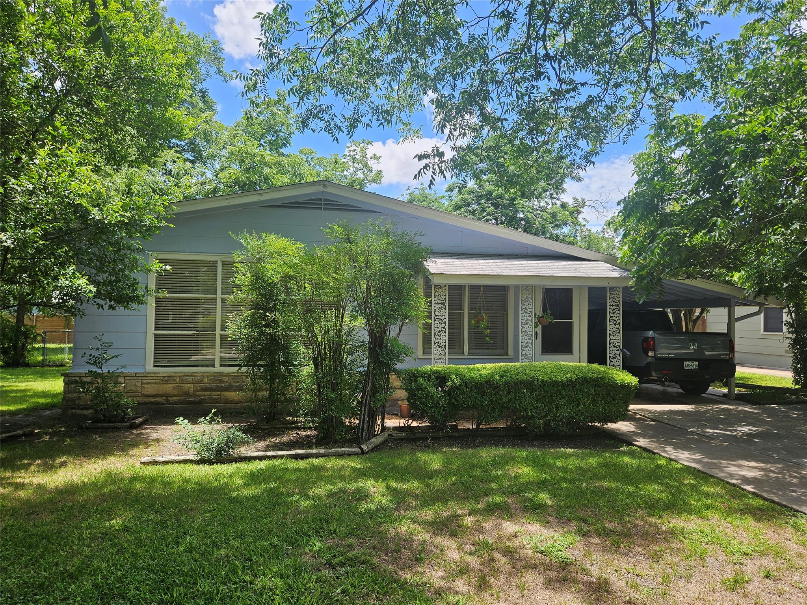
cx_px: 404
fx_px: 536
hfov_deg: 73.9
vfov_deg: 58.9
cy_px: 302
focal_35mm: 23
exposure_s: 1/598
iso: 25
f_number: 1.8
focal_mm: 5.4
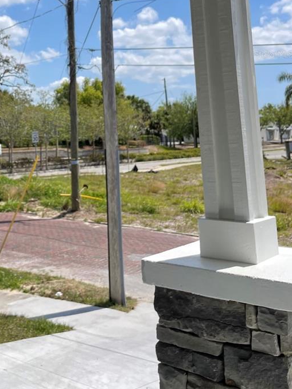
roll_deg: +1.3
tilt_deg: +10.2
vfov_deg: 38.9
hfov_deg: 30.3
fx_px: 517
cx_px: 37
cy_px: 54
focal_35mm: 46
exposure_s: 1/2053
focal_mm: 4.2
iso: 32
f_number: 1.6
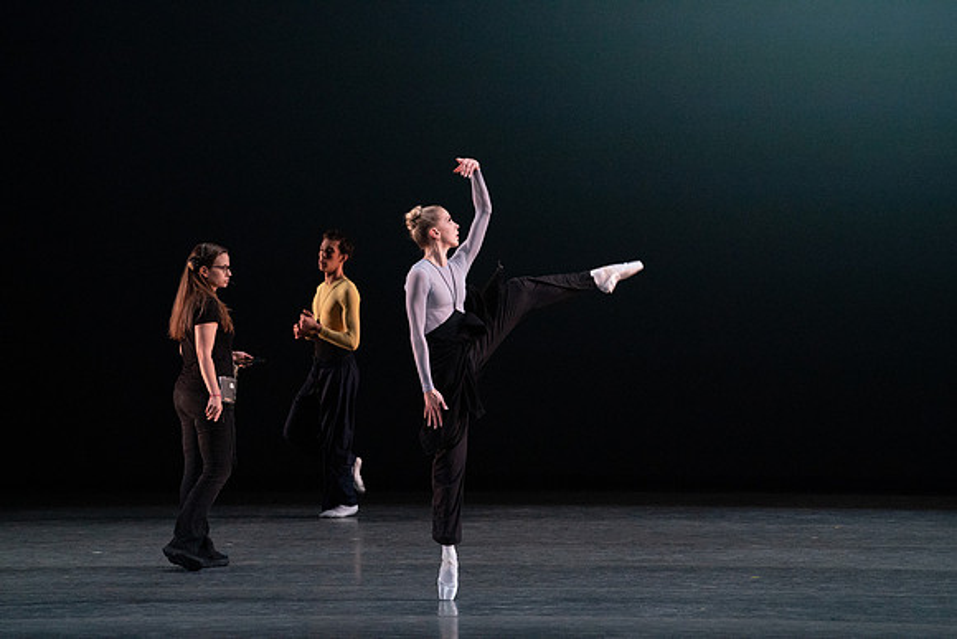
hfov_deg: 10.3
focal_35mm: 200
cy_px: 320
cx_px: 478
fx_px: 5318
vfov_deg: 6.9
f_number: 8
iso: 12800
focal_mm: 200
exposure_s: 1/500
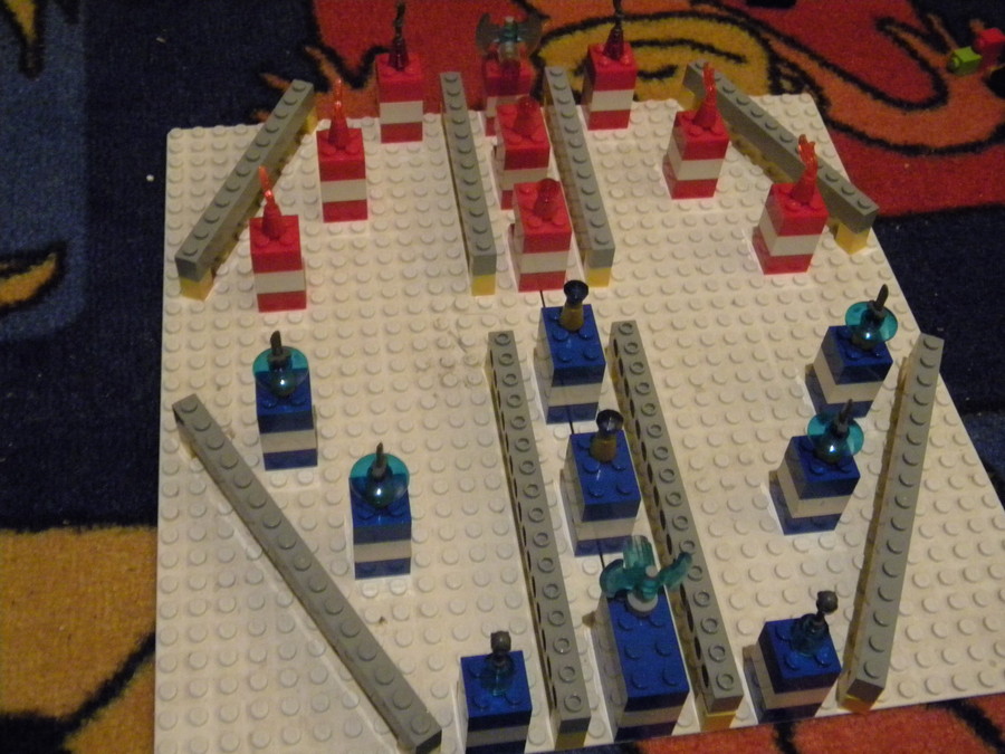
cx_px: 502
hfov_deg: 45.8
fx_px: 1190
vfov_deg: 35.1
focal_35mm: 41
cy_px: 377
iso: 800
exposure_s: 1/3.2
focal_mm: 7.3
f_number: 3.8
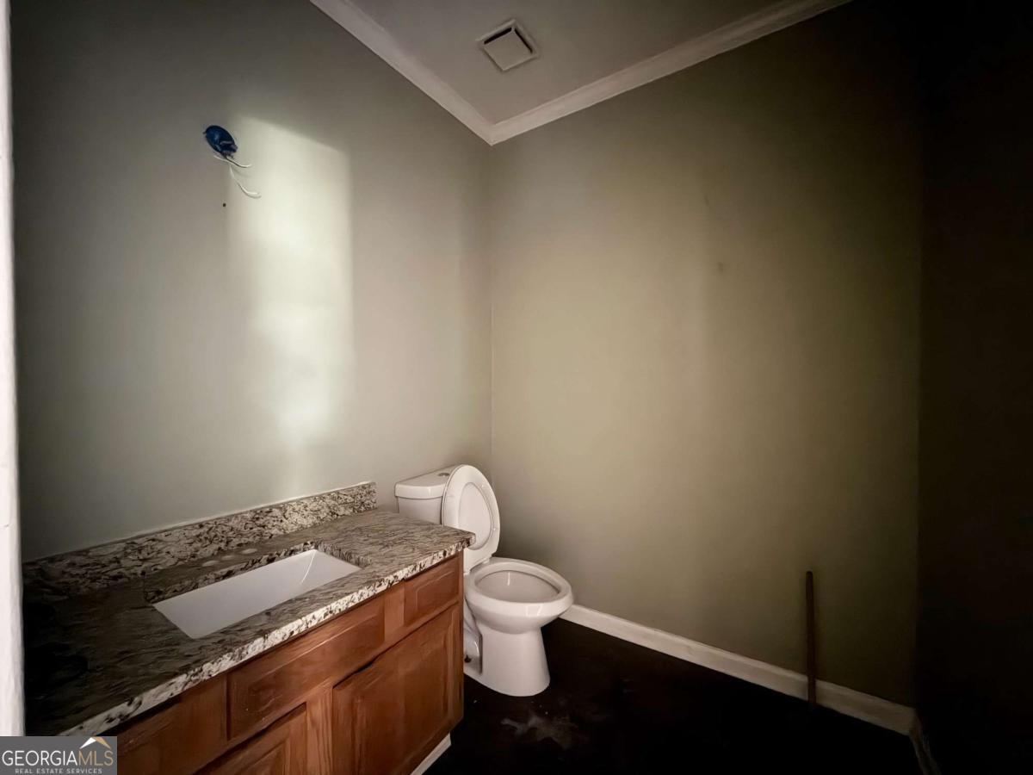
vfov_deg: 85.7
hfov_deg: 102.1
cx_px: 516
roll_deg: +1.0
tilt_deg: -1.0
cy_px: 388
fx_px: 418
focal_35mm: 14
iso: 3200
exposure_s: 1/4
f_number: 2.2
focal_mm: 2.22
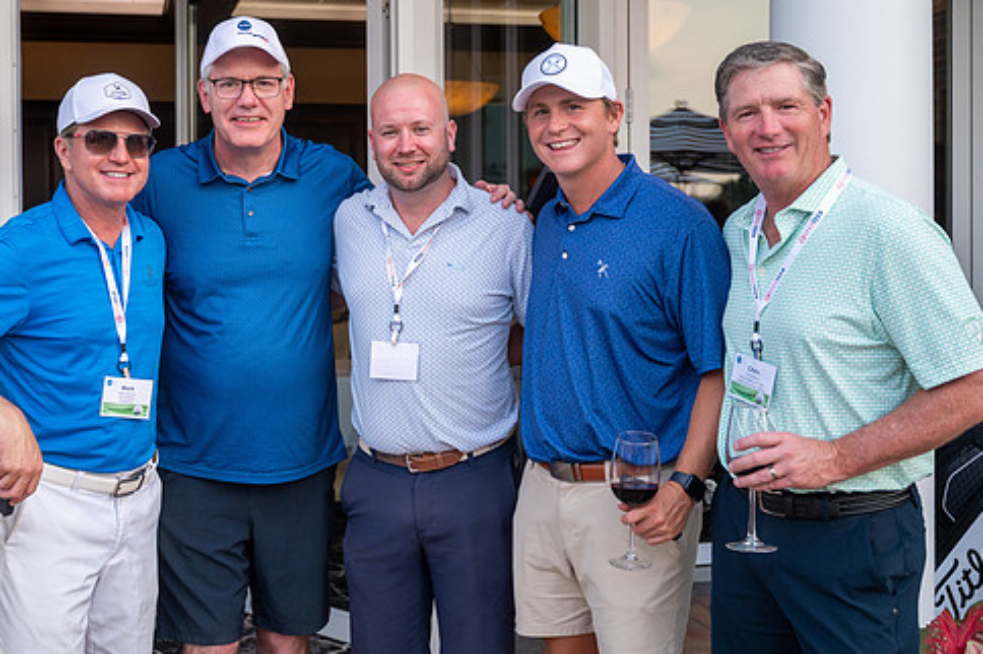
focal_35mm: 48
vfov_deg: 28.0
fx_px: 1310
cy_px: 266
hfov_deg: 41.1
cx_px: 459
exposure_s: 1/500
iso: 500
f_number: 4
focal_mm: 40
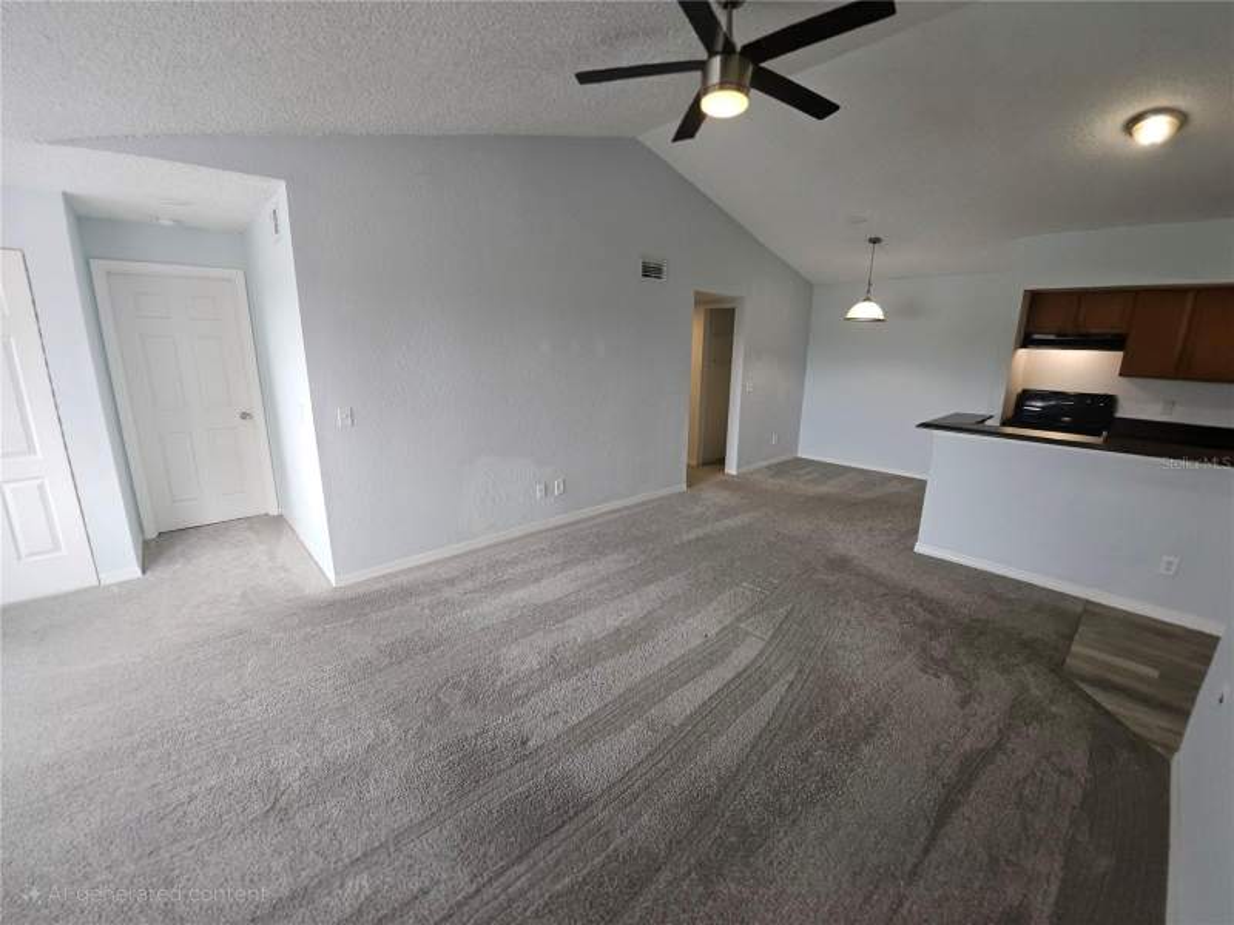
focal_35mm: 13
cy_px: 462
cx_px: 617
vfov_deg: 89.9
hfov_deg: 106.2
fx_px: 463
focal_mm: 1.7
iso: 80
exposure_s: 1/60.2
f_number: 2.2
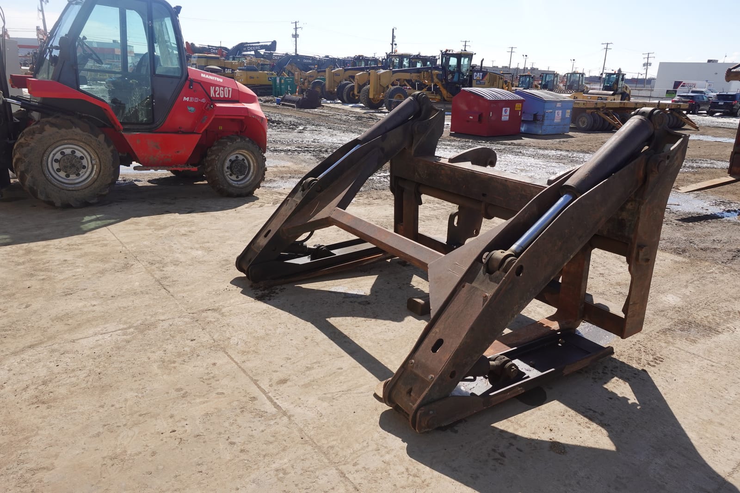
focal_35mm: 24
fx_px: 493
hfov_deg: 73.8
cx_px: 370
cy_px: 246
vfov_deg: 53.1
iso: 125
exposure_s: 1/500
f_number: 5.6
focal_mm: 9.4
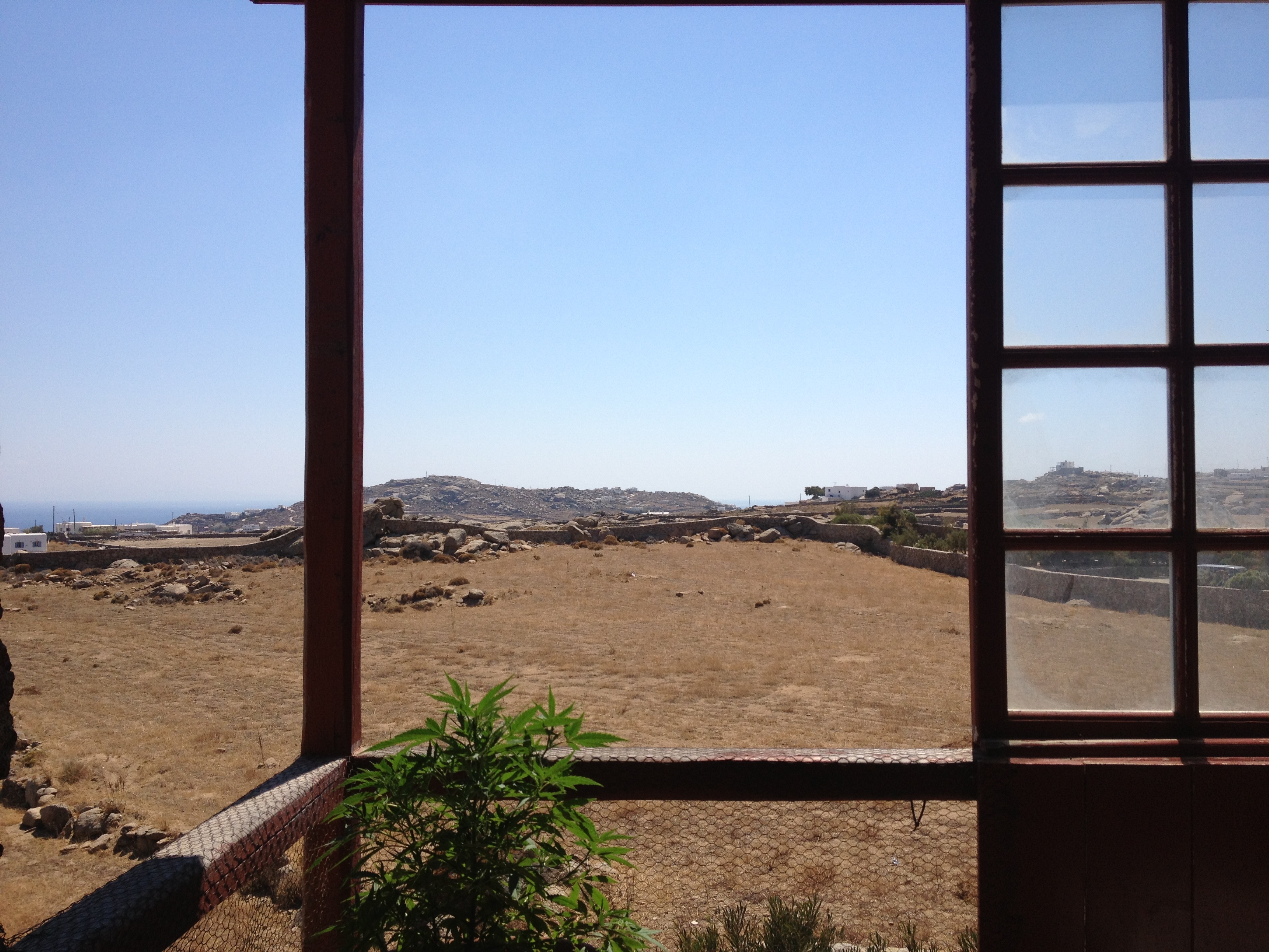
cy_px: 476
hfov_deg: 52.6
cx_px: 634
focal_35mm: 35
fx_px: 1283
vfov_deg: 40.7
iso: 50
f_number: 2.4
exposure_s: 1/2404
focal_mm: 4.28
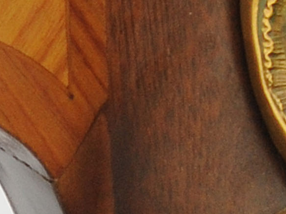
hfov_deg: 4.1
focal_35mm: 480
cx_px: 23
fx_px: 3962
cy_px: 586
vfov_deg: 3.1
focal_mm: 45
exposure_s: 1/160
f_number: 5
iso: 320
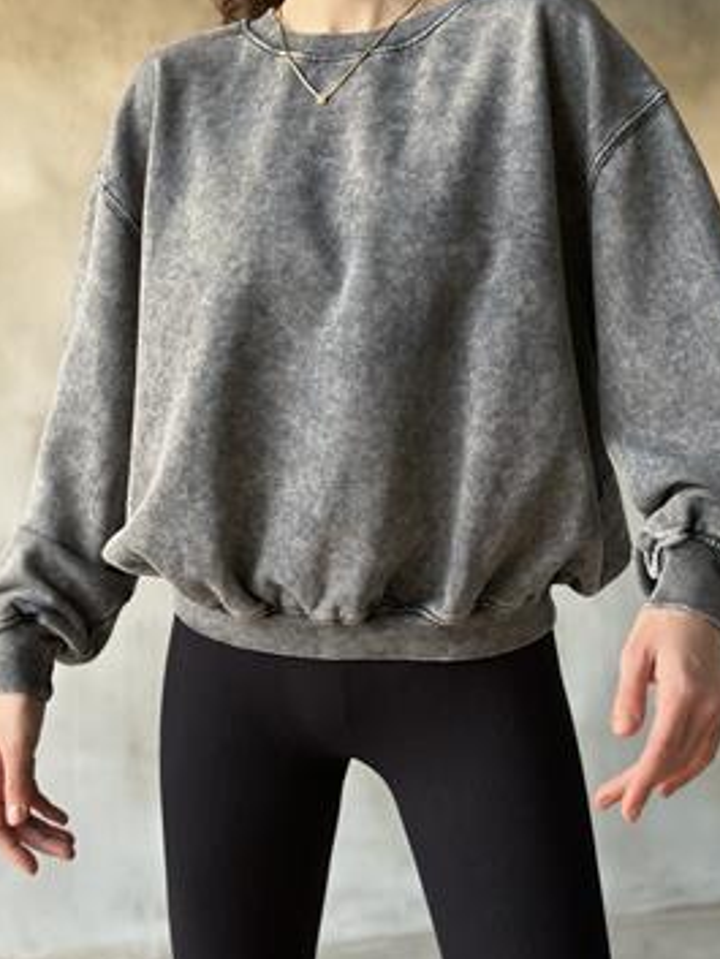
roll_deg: -0.2
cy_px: 424
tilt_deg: -0.4
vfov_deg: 33.2
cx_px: 405
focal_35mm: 58
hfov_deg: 25.2
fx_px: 1608
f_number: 1.78
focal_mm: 6.86
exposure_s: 1/48
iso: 400
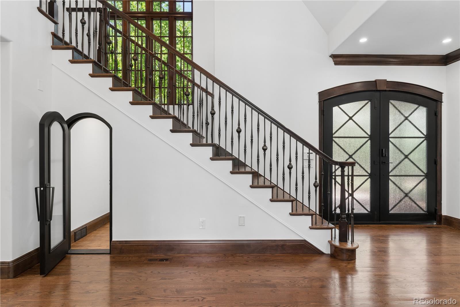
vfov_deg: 65.4
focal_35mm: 19
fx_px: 239
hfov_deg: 87.8
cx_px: 230
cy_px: 154
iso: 400
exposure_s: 1/15
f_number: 10
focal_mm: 18.7
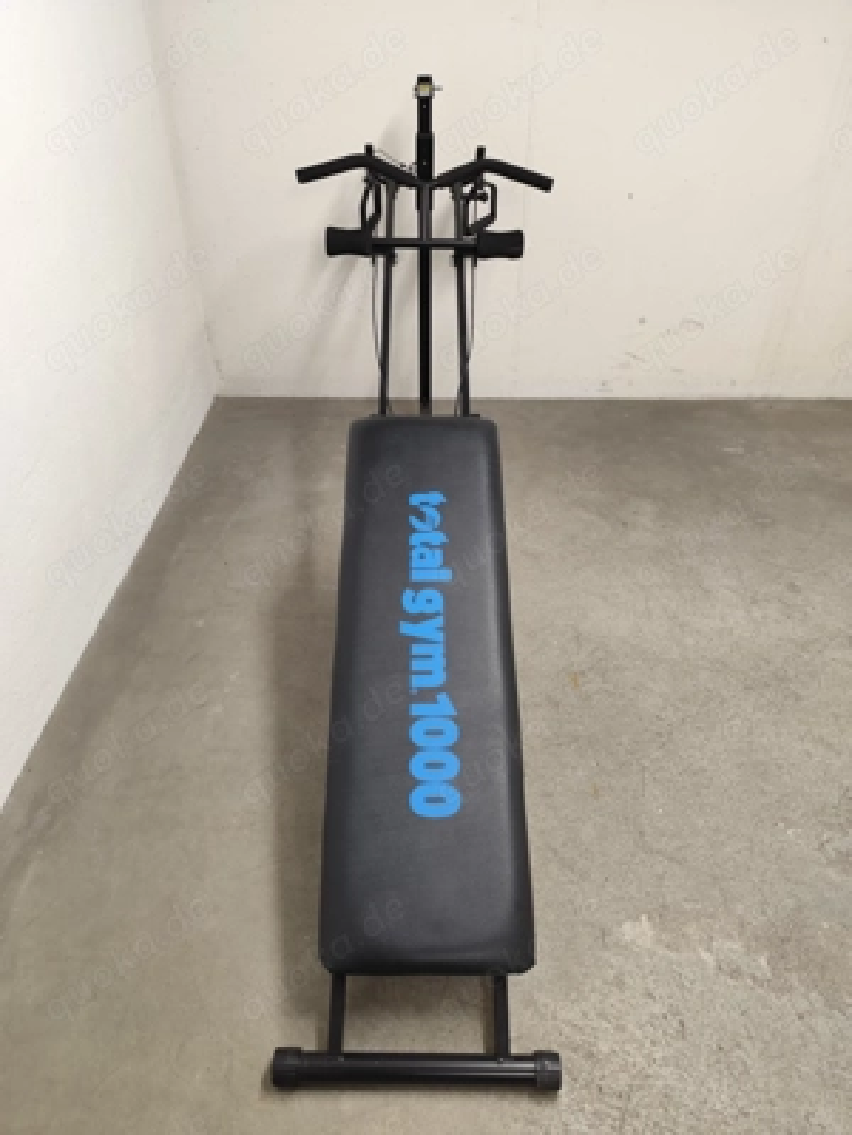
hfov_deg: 58.9
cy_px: 568
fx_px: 755
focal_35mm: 23
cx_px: 426
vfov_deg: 73.9
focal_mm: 6.19
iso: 1000
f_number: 1.65
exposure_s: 1/50
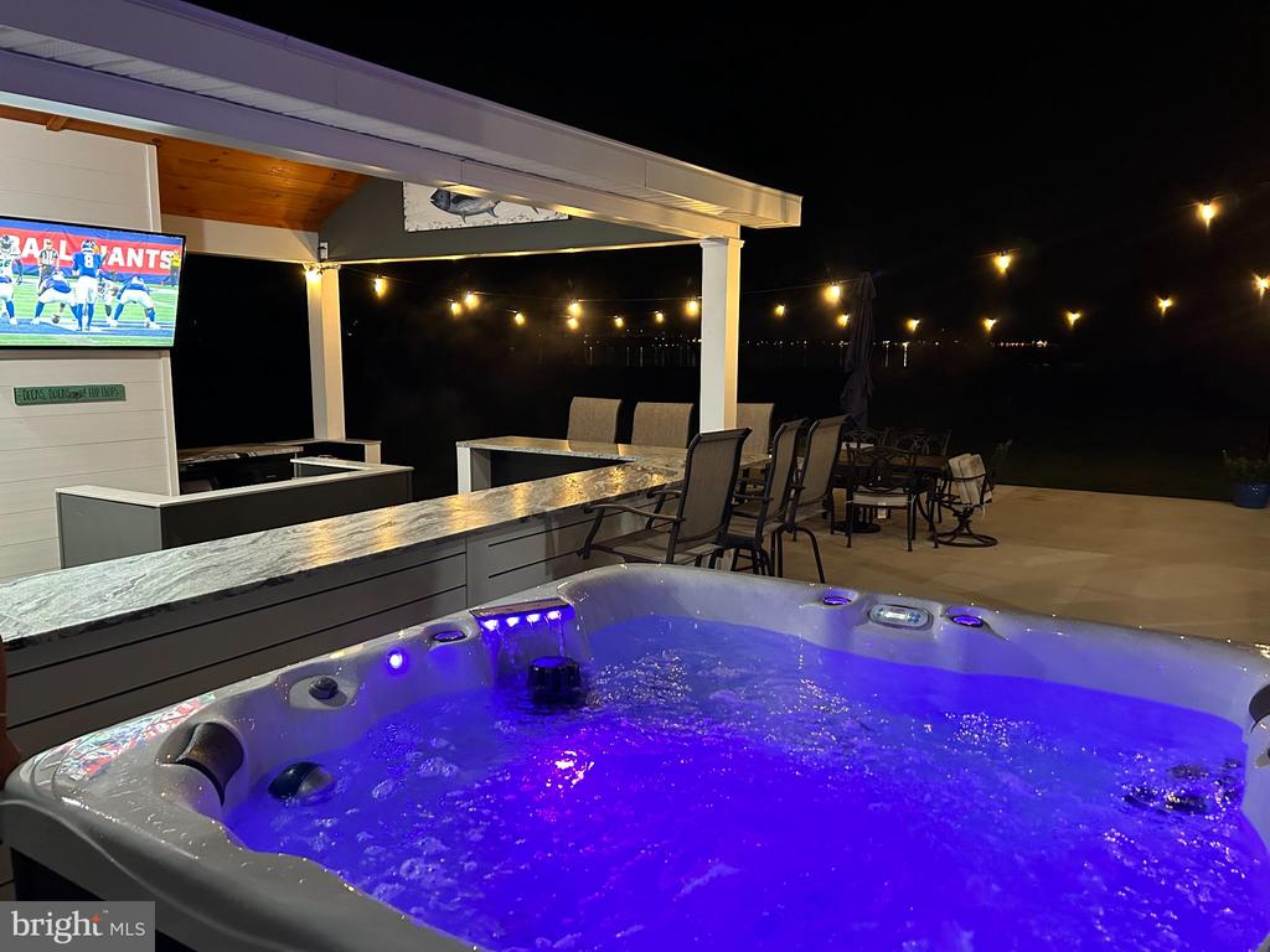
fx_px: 954
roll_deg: +0.1
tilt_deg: -8.0
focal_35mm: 26
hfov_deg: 67.3
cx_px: 635
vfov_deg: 53.1
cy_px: 476
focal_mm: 5.7
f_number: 1.5
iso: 500
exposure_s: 1/30
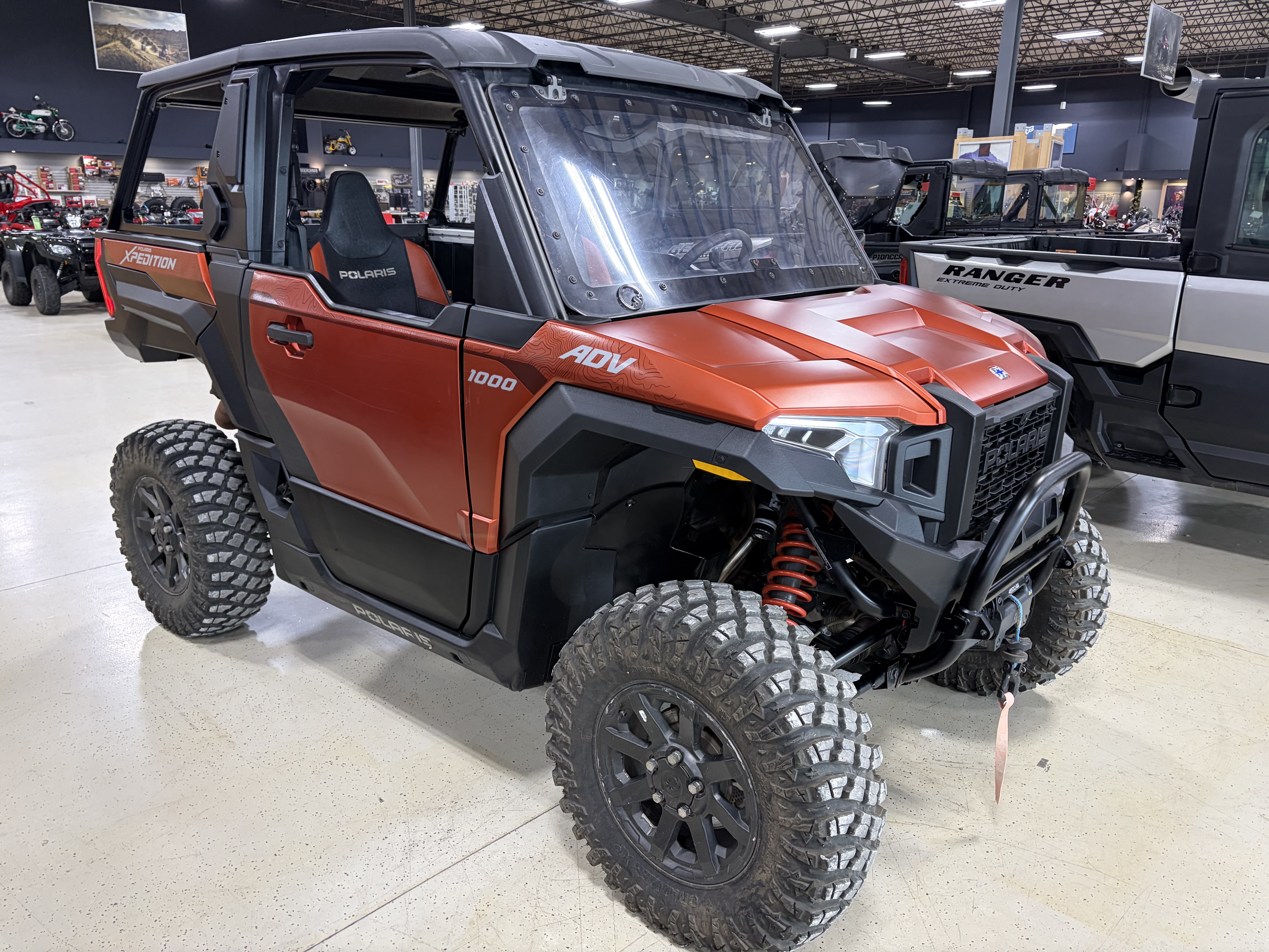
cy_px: 476
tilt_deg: -15.2
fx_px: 953
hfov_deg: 67.3
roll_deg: +0.0
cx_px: 634
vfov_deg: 53.1
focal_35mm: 26
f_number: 1.6
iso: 160
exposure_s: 1/60
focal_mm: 5.96
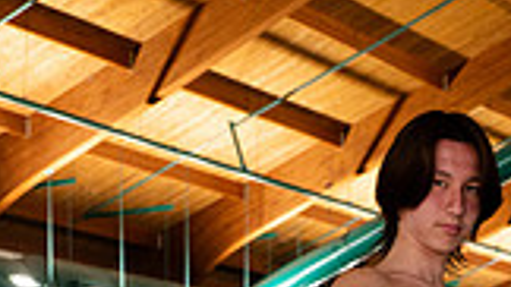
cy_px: 647
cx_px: 461
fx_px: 1653
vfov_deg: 9.1
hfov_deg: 17.3
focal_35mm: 122
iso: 800
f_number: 5
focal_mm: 42
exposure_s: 1/200
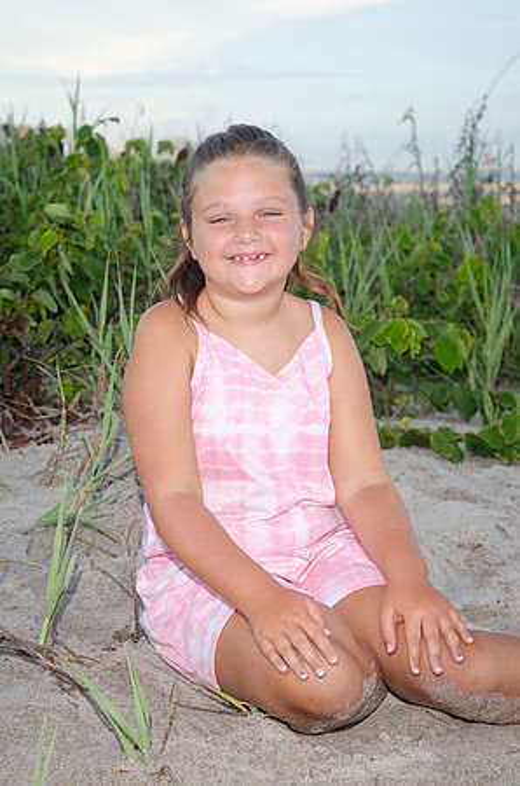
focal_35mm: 82
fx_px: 1796
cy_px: 393
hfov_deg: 16.5
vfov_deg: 24.7
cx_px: 260
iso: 100
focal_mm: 55
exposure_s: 1/250
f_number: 5.6
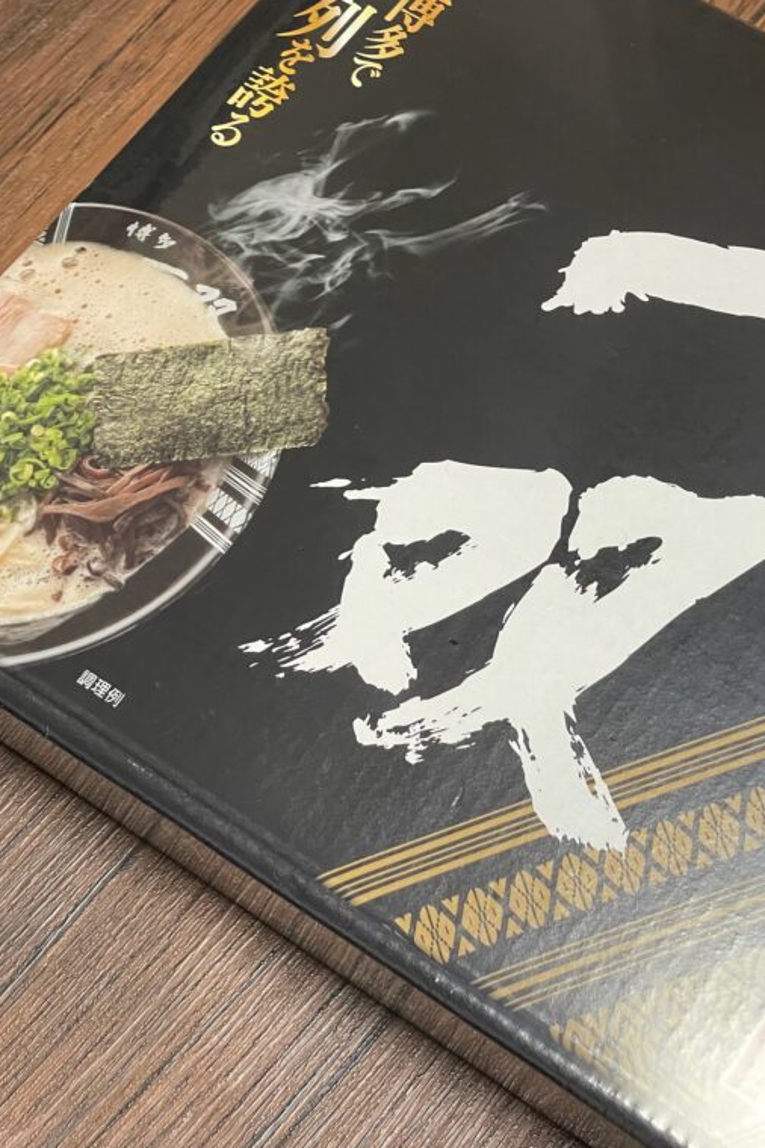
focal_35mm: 73
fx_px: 2327
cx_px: 643
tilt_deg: -62.4
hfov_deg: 18.5
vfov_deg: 27.7
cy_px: 572
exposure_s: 1/50
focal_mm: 6
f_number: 2
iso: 200
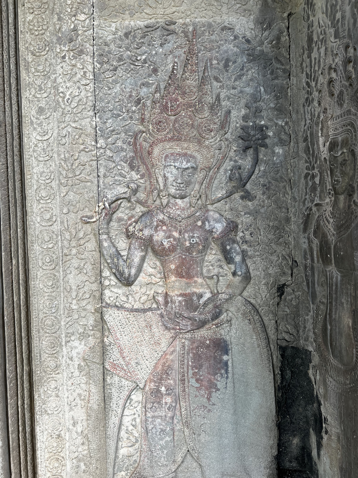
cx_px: 179
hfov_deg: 53.1
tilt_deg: -1.1
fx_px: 359
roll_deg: +0.9
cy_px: 239
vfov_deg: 67.3
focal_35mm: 26
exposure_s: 1/264
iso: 40
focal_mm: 5.7
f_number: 1.5
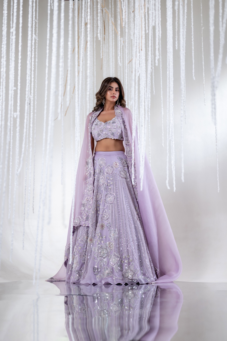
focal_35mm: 50
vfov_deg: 39.6
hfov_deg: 27.0
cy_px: 170
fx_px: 473
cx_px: 114
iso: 80
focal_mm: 50
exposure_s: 1/160
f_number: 1.3
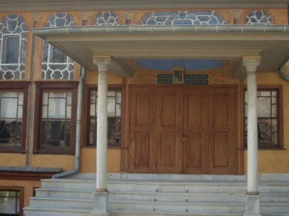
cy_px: 74
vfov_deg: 24.7
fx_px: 492
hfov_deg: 32.6
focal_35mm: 59
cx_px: 168
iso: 80
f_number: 3
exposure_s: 1/350
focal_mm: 6.3
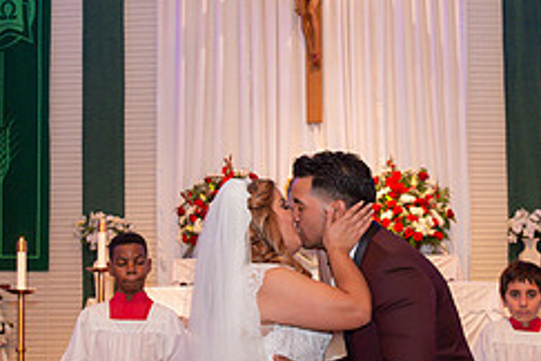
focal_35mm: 81
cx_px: 327
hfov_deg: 25.0
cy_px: 214
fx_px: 1217
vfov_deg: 16.8
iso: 1250
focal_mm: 34
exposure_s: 1/60
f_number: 4.5
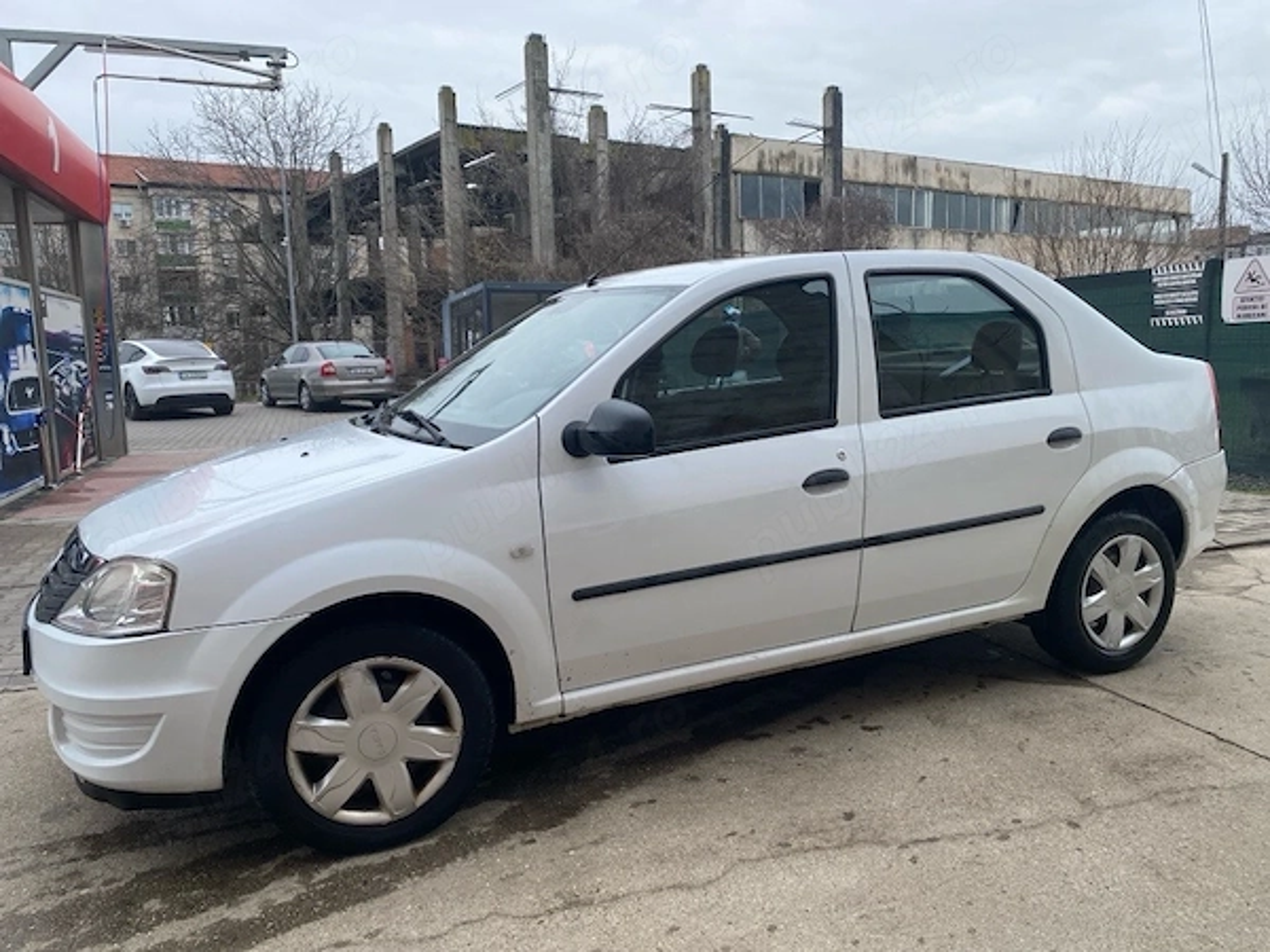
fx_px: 954
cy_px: 476
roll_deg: +0.9
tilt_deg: -7.0
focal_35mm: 26
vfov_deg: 53.1
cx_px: 635
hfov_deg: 67.3
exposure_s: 1/767
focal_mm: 4.25
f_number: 1.8
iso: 32
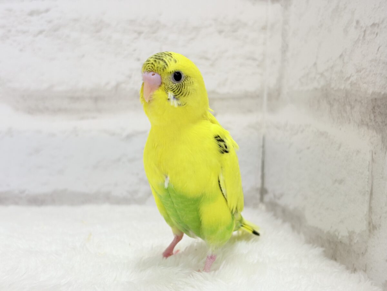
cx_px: 194
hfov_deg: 36.8
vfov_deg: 28.0
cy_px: 146
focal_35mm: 52
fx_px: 581
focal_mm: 5.96
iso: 32
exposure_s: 1/50
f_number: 1.6
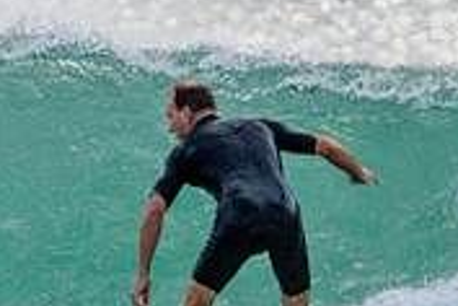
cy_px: 257
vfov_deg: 0.4
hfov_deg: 0.6
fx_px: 45746
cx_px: 27
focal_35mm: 3596
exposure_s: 1/2000
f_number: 11
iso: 1250
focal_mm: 800
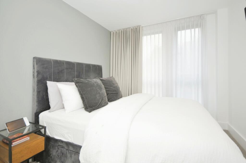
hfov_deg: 92.5
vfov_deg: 69.6
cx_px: 123
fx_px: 118
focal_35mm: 17
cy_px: 82
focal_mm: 11.5
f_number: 5
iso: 200
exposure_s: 1/60
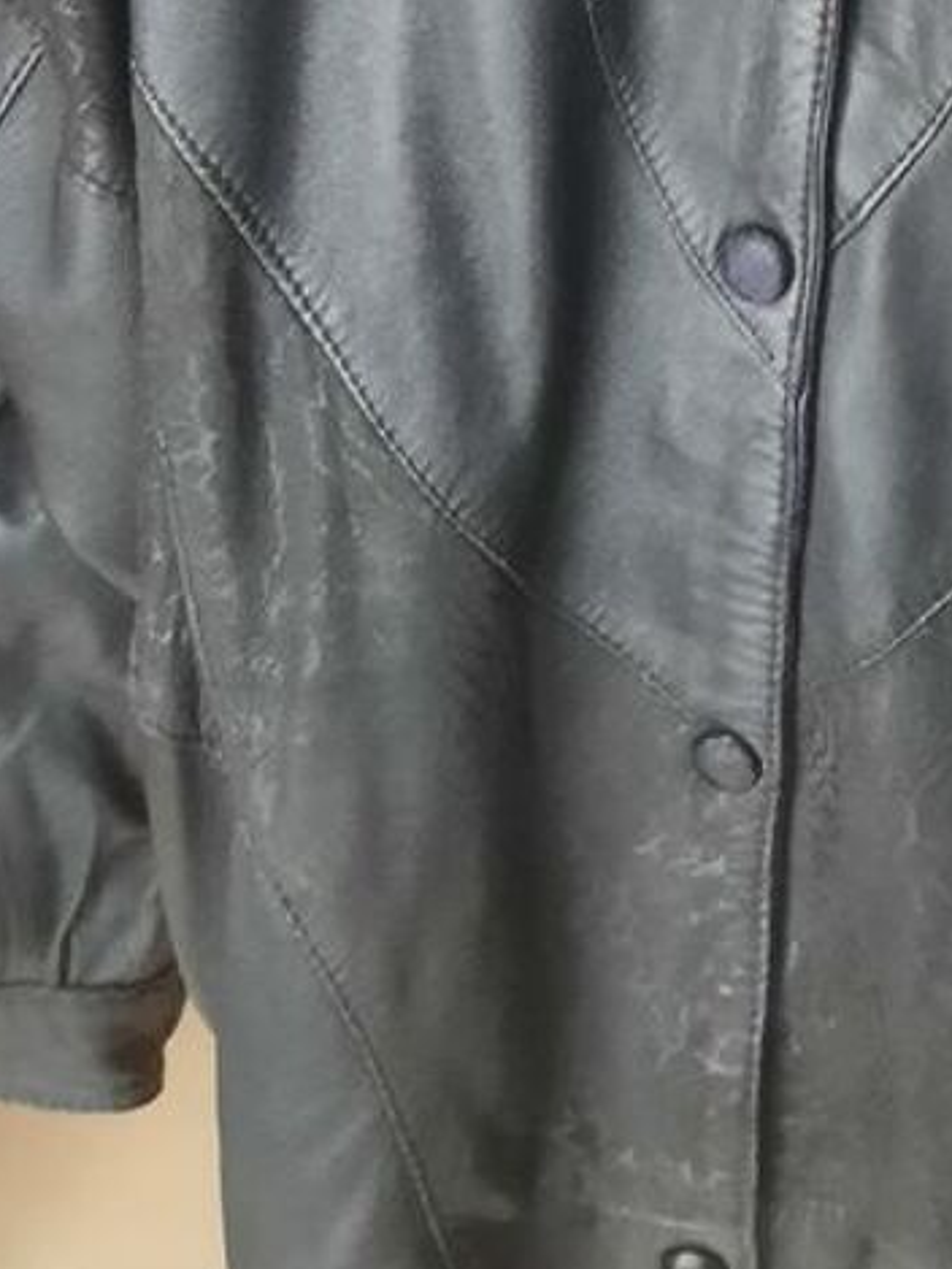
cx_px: 1120
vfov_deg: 24.6
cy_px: -285
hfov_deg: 19.6
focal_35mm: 71
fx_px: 2602
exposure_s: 1/17
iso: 1250
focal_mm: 4.6
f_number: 2
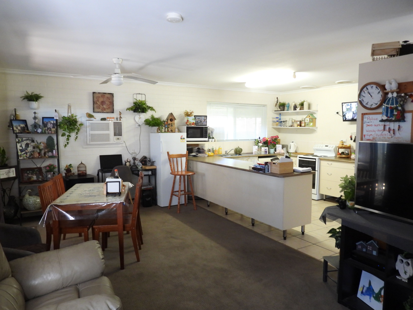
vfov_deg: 56.8
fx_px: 286
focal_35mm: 24
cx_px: 206
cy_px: 155
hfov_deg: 71.6
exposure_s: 1/20
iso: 400
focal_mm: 4.3
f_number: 2.8
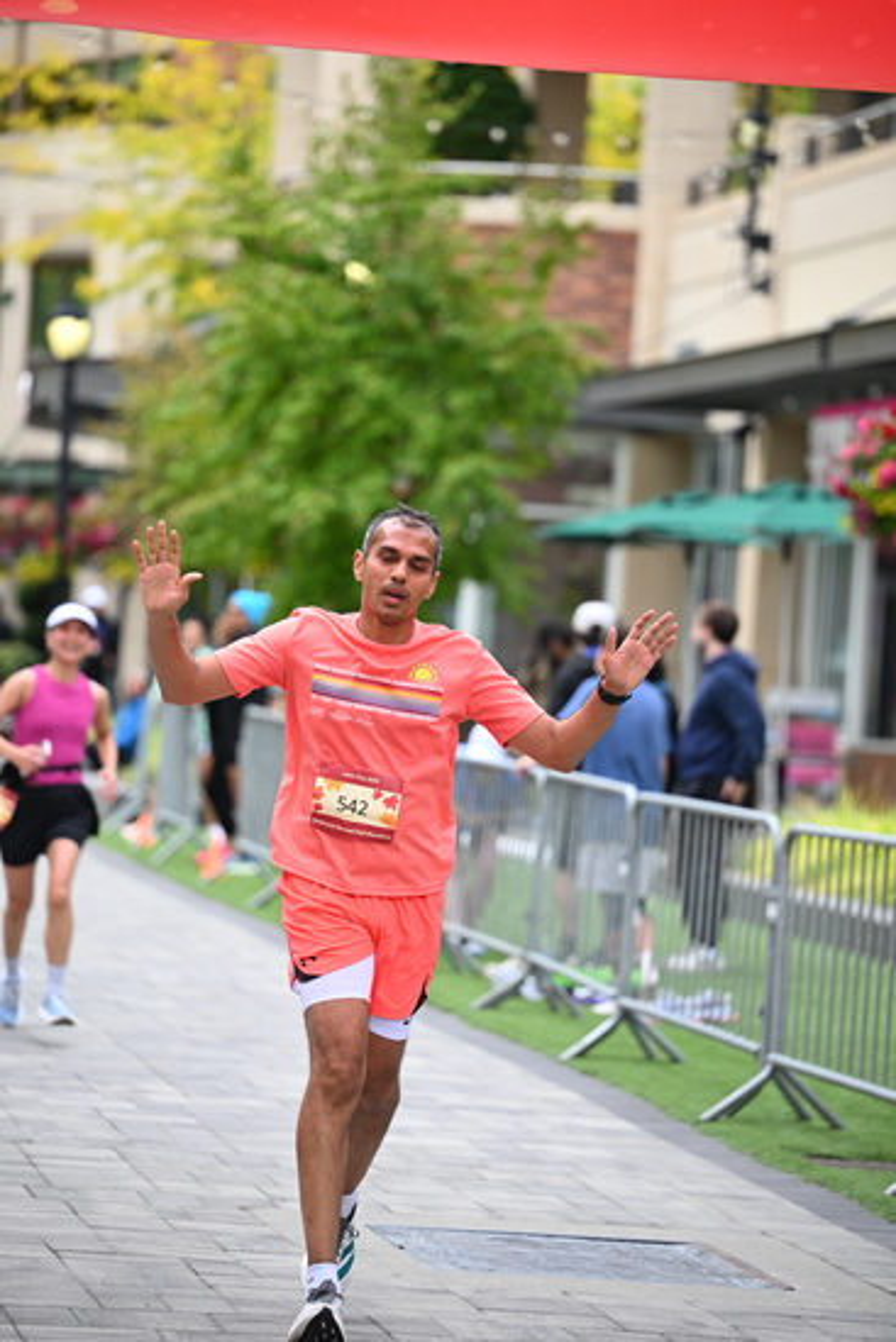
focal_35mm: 140
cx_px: 448
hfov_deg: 9.8
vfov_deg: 14.6
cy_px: 671
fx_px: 5223
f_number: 2.8
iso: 640
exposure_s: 1/2000
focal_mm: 140
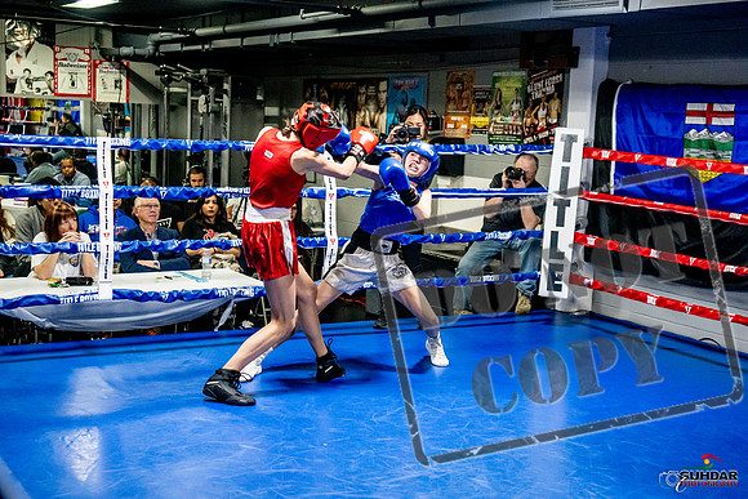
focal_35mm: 52
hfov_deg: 38.2
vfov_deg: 26.0
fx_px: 1081
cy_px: 250
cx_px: 374
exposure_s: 1/800
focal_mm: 35
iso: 5000
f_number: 2.8
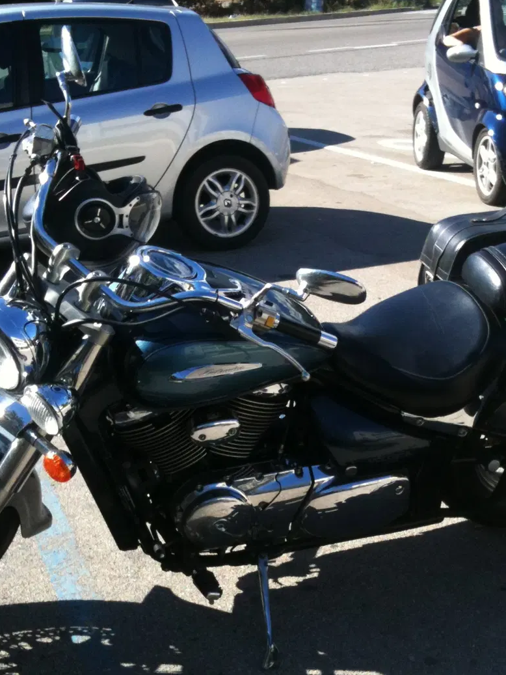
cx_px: 311
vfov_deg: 35.3
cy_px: 425
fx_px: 1052
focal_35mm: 54
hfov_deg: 27.0
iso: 64
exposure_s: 1/506
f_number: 2.8
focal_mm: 3.85
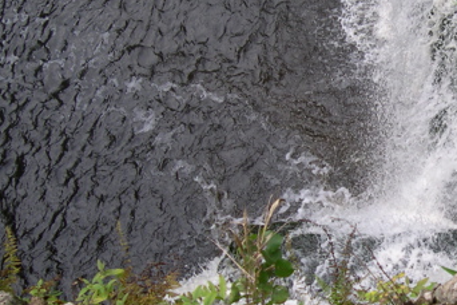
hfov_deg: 25.6
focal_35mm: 77
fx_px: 977
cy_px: 130
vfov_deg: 17.7
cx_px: 405
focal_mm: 8
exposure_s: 1/204
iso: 100
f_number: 2.8
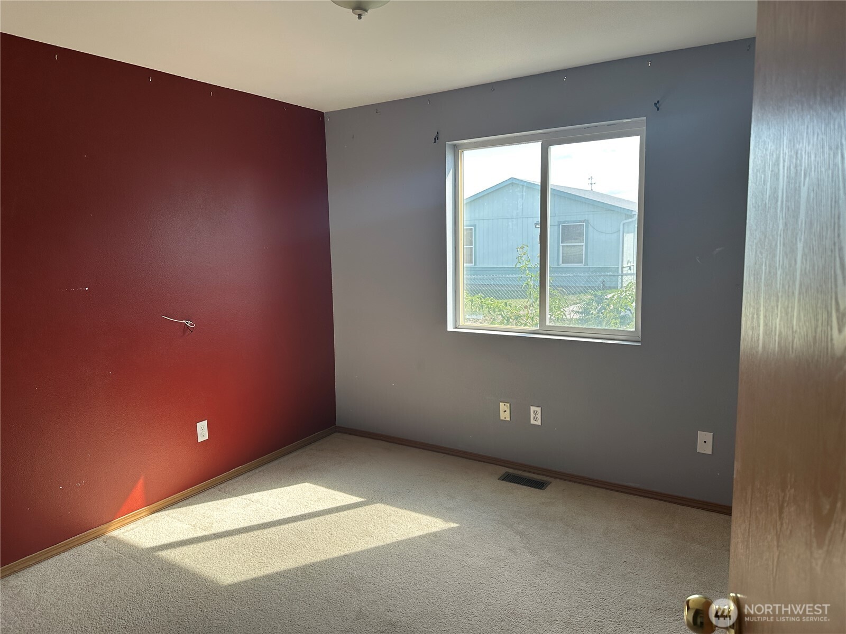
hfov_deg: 71.6
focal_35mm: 24
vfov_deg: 56.8
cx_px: 423
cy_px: 317
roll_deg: +0.9
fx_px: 587
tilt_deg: -7.8
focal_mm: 6.86
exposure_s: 1/301
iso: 80
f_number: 1.78
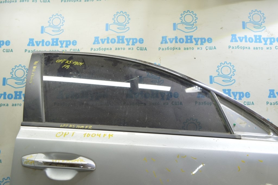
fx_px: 231
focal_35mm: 30
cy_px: 92
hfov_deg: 62.0
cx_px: 139
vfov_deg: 43.5
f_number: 5.6
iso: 400
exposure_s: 1/20
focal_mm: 20
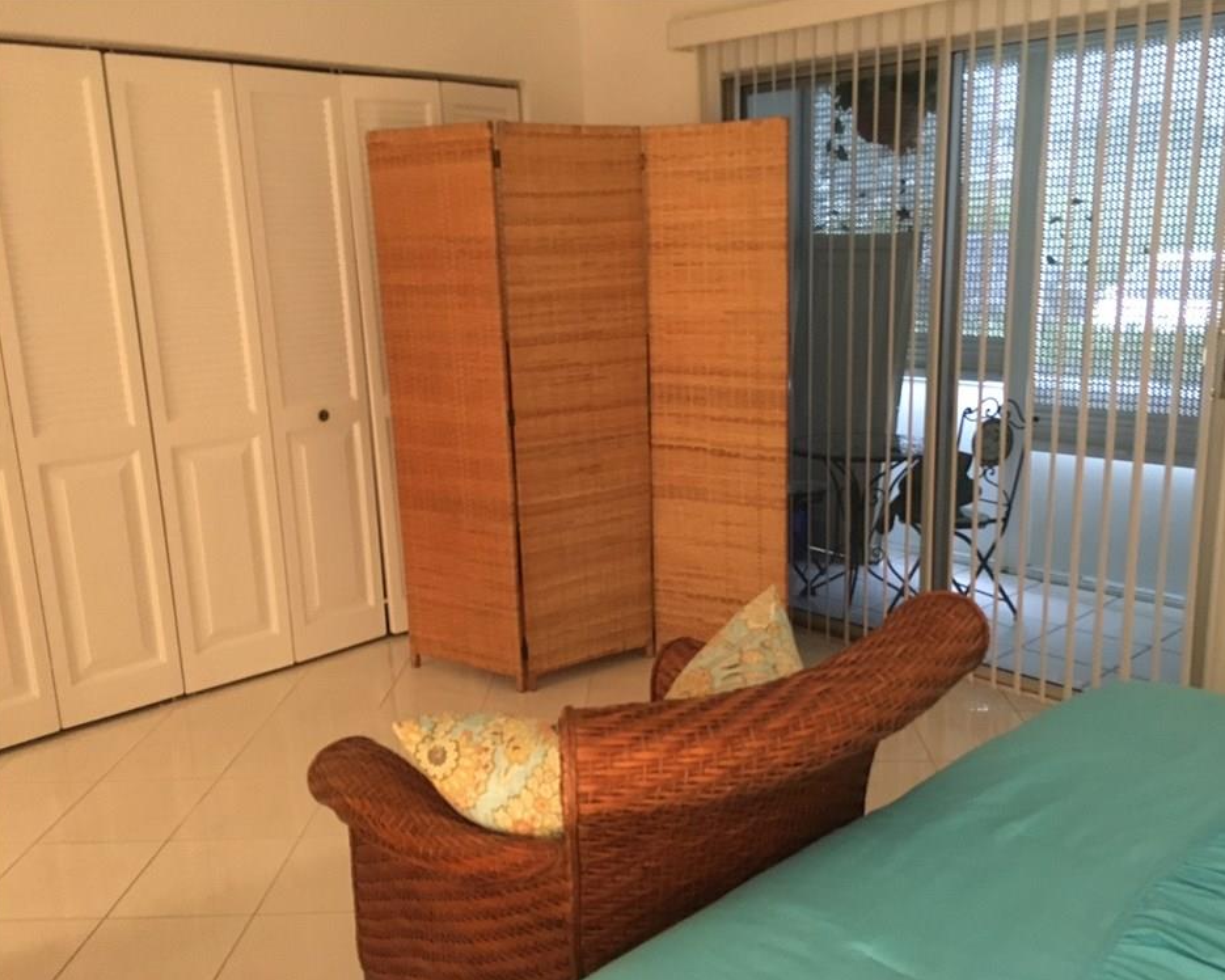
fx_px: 1124
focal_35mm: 31
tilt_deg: -13.2
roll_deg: +0.9
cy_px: 500
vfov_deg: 47.1
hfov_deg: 57.1
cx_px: 663
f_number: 2.2
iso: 250
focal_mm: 4.15
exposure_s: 1/15
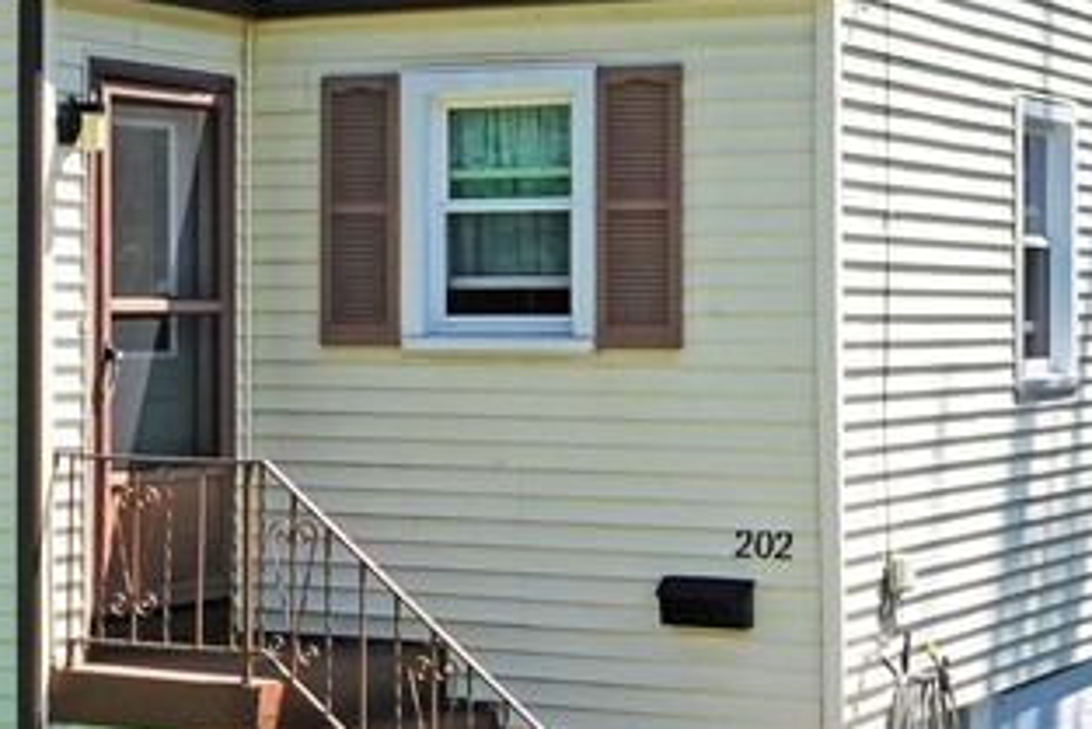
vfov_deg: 14.1
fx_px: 2944
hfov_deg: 21.0
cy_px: 244
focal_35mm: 97
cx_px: 509
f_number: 5.6
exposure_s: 1/500
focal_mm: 10.26
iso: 100
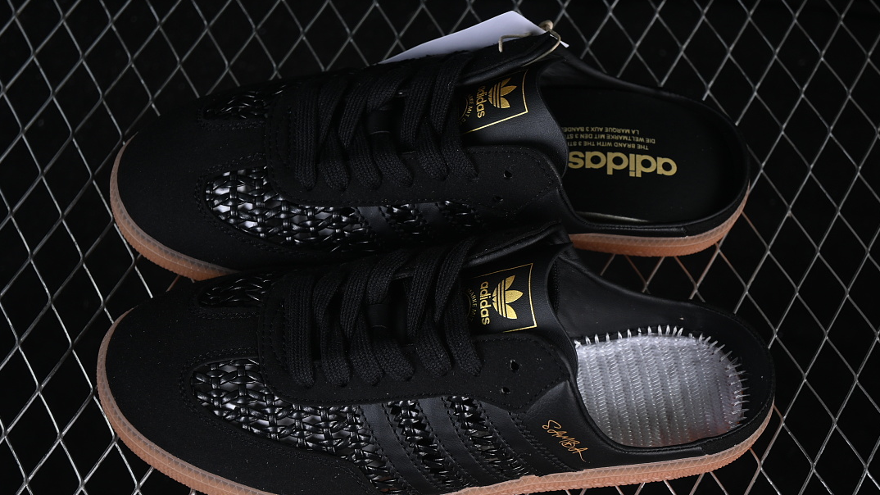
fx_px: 1843
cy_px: 284
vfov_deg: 15.3
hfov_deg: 26.9
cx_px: 442
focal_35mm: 79
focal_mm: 50
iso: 160
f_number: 6.3
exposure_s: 1/50
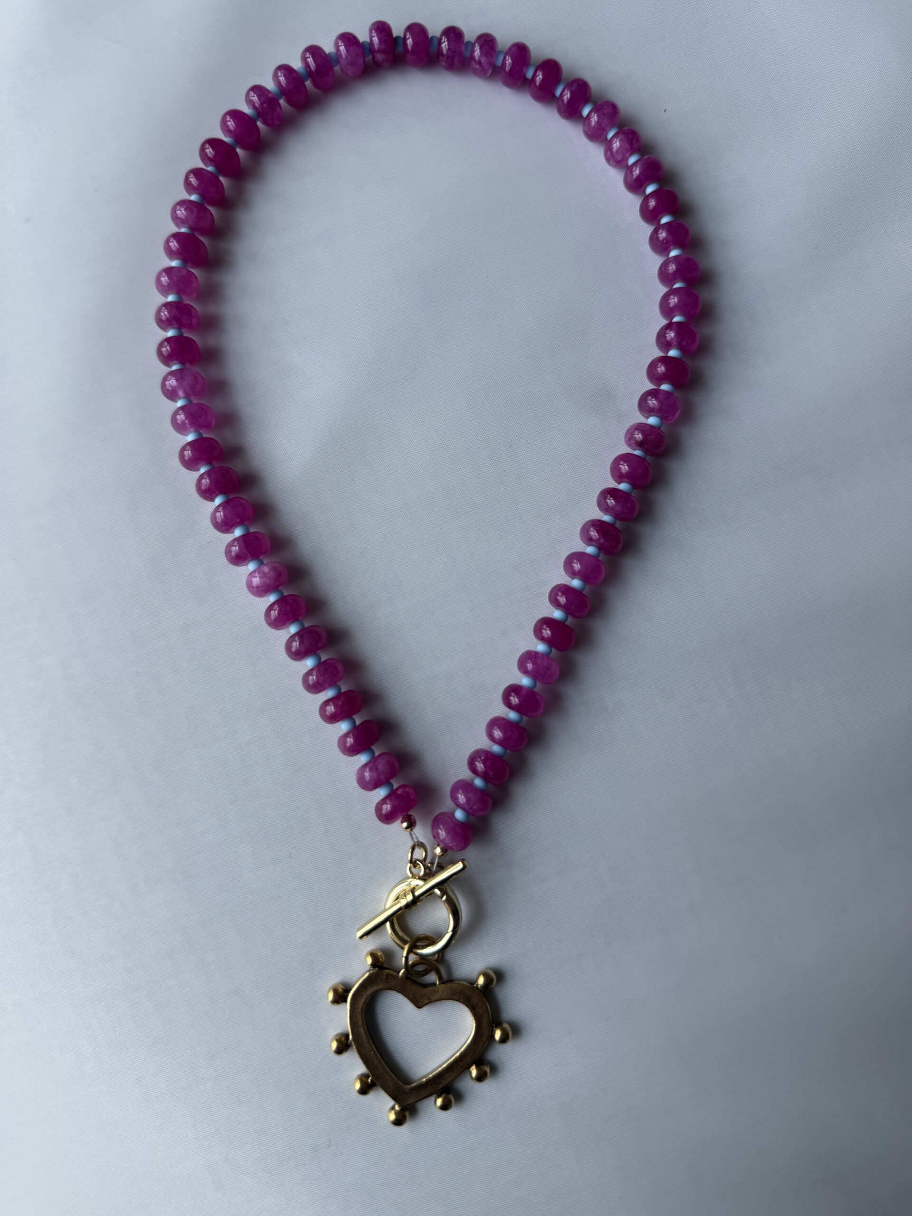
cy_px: 608
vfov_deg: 71.6
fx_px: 843
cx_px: 456
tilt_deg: -84.8
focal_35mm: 24
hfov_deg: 56.8
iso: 80
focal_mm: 6.76
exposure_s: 1/575
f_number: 1.78
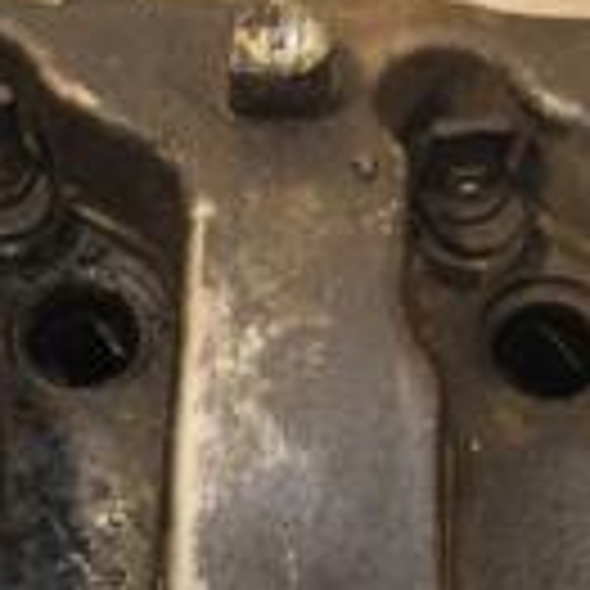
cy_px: 486
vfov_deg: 14.1
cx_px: 288
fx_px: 2371
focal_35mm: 123
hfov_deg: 14.2
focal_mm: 21
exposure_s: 1/200
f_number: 5
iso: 800
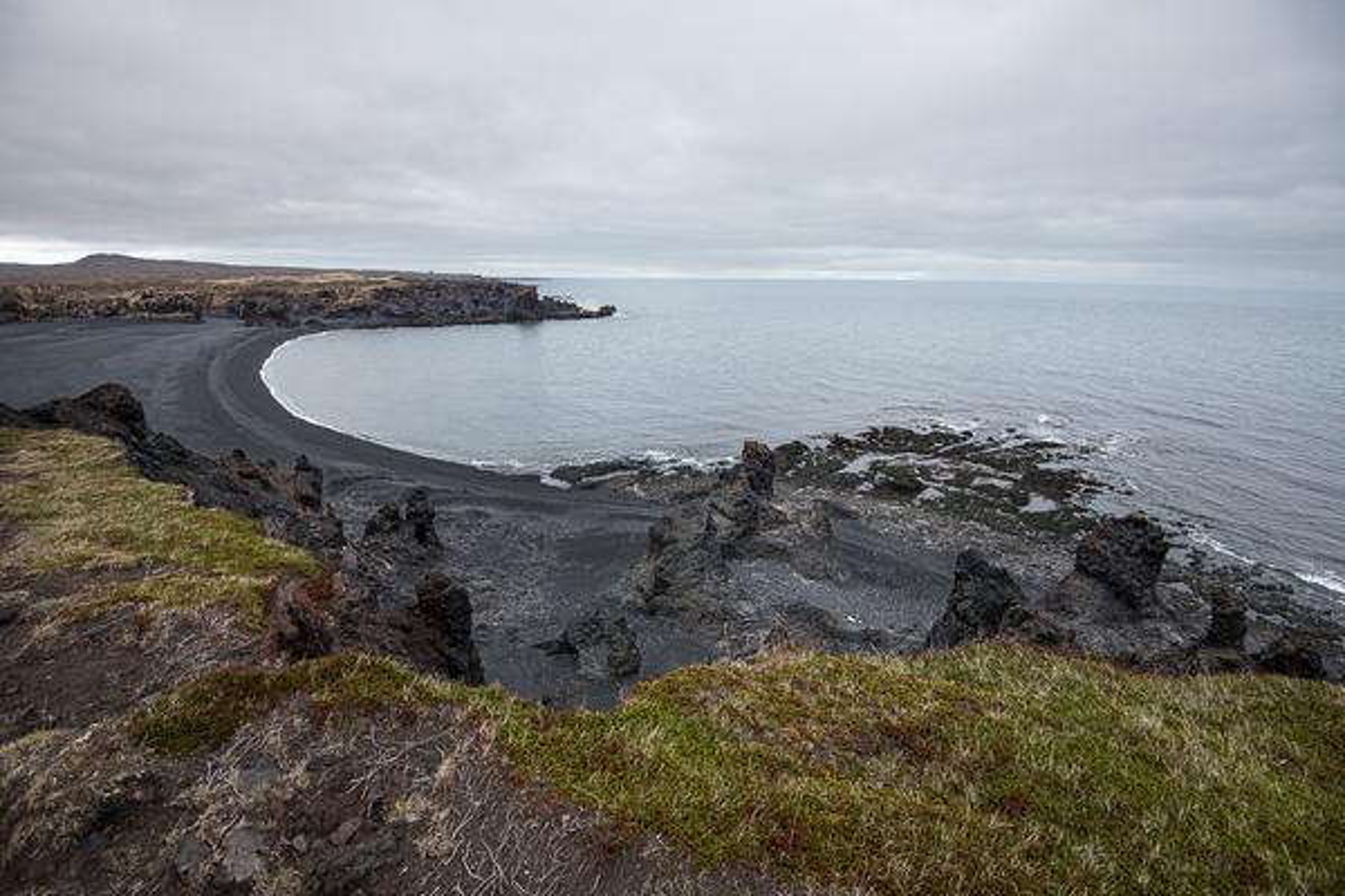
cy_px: 448
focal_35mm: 16
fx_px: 598
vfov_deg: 73.7
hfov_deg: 96.7
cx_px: 672
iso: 320
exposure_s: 1/160
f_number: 6.3
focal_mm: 16
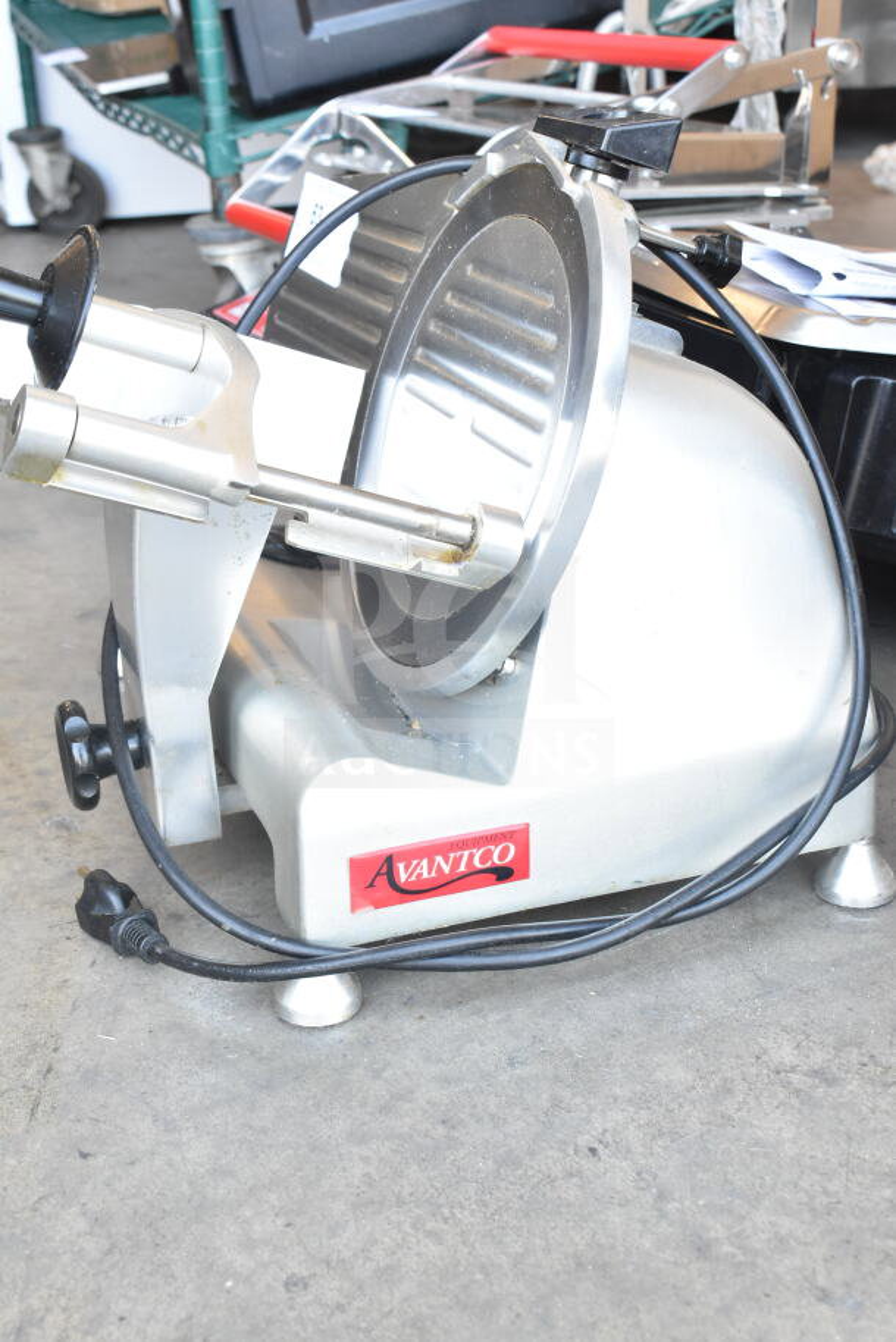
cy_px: 671
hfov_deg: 28.1
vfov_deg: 41.1
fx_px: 1791
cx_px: 448
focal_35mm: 48
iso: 1600
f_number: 9
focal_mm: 32
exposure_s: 1/80
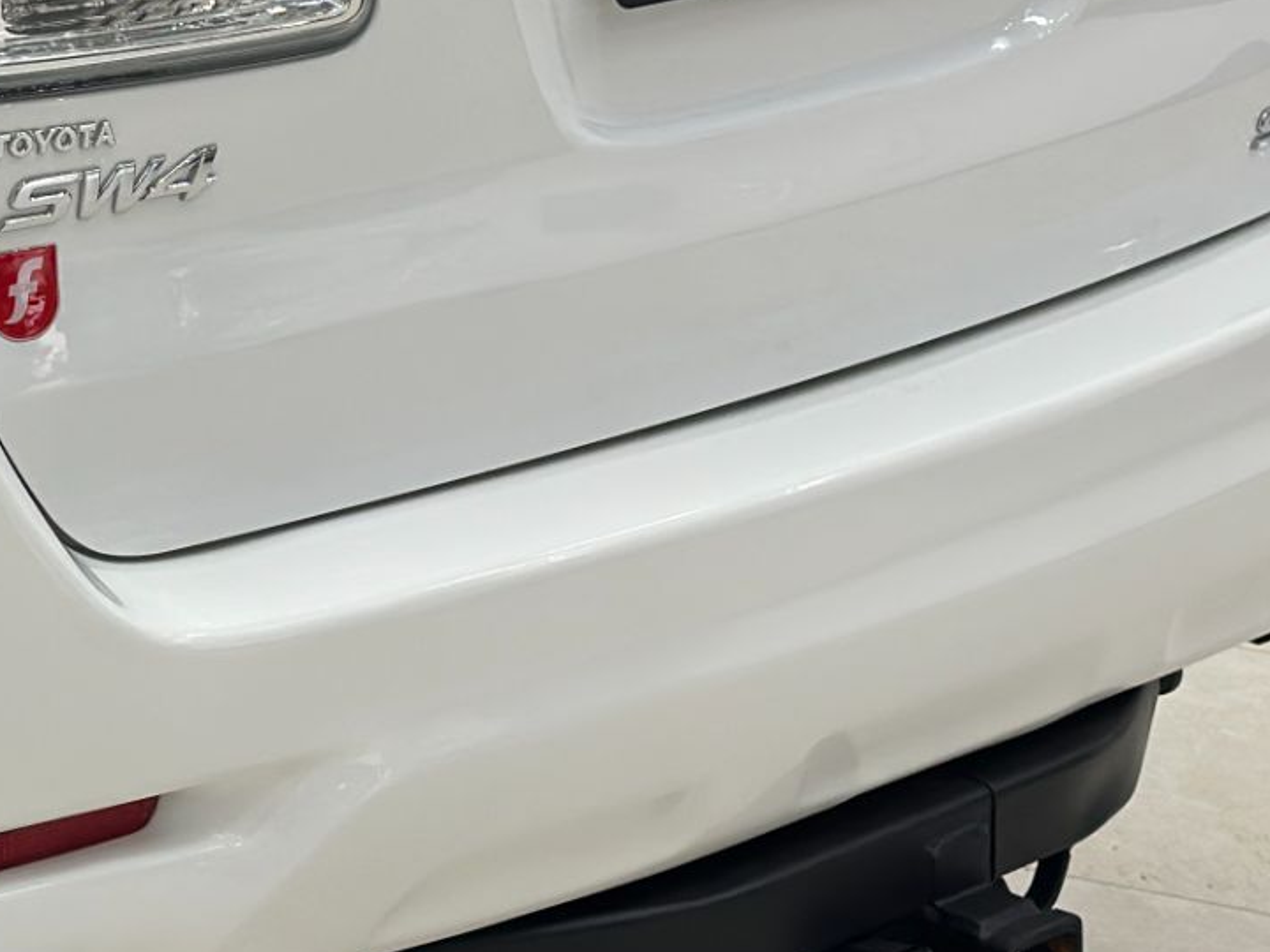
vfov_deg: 11.4
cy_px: -153
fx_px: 4696
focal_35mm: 128
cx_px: -109
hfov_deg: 15.0
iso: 80
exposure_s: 1/120
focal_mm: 6.86
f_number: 1.78
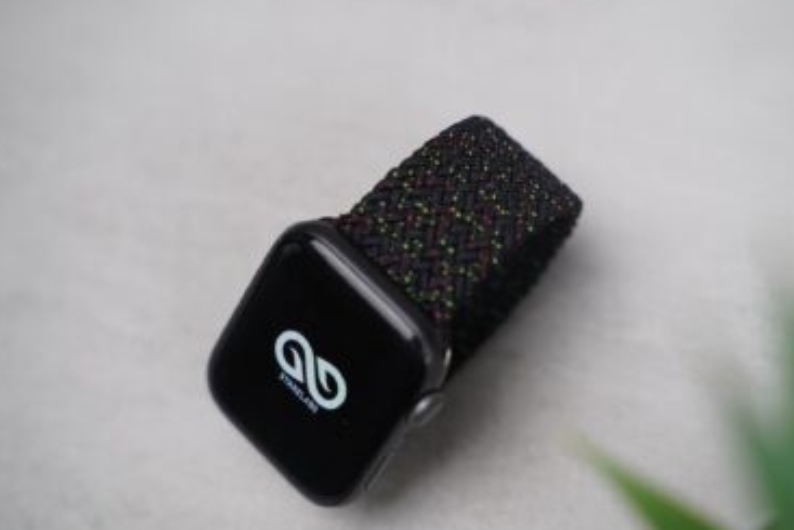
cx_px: 422
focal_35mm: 72
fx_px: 1589
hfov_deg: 28.1
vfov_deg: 18.9
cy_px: 261
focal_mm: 66
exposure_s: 1/80
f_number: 4
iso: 500
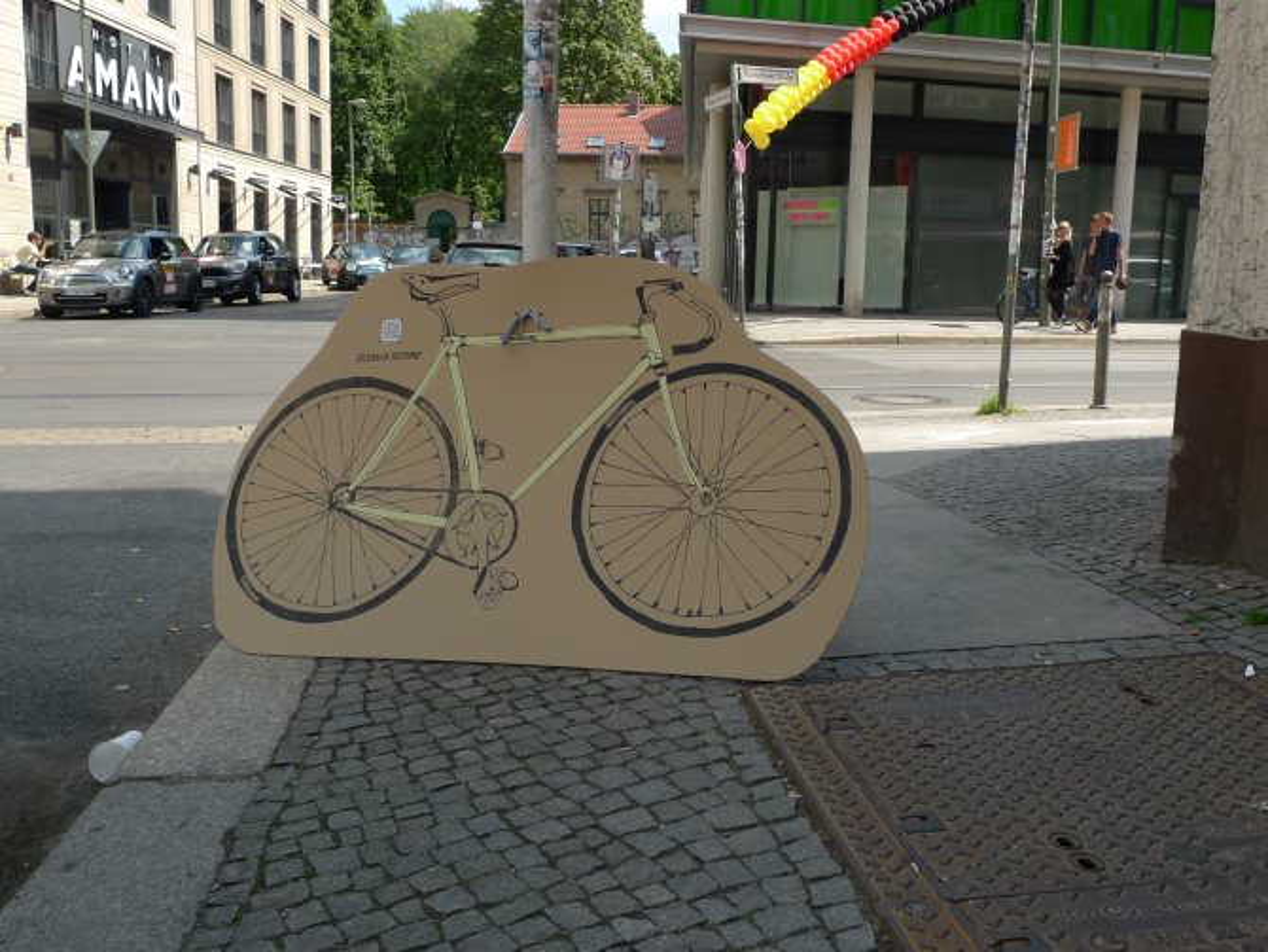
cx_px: 634
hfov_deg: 56.8
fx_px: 1173
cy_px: 476
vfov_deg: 44.2
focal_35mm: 32
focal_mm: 6.8
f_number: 3.5
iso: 80
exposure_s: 1/500
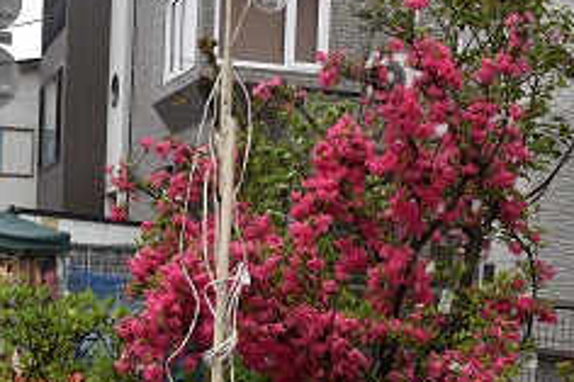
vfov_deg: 21.0
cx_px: 114
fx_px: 1004
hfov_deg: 31.1
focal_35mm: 63
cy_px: 353
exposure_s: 1/250
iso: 280
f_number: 8
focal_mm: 22
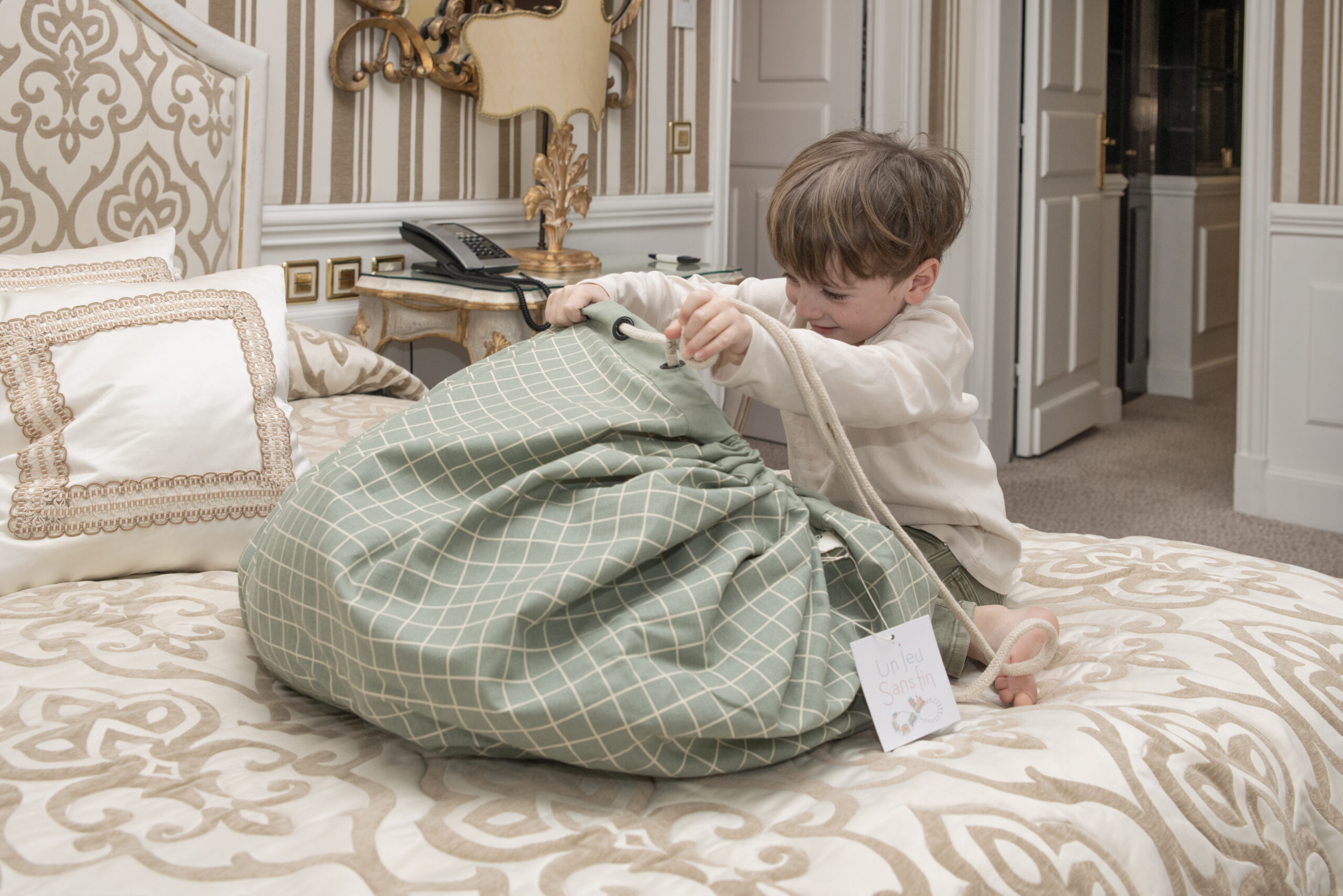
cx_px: 672
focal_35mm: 40
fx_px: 1492
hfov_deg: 48.5
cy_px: 448
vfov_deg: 33.4
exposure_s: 1/160
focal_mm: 40
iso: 500
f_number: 8
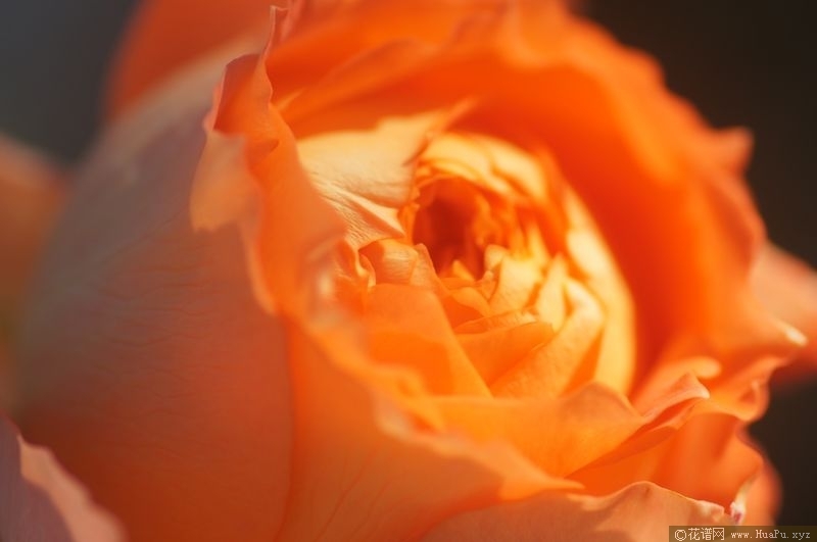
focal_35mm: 135
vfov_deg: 10.1
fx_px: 3059
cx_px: 408
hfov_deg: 15.2
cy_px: 271
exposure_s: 1/500
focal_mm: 90
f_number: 3.5
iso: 100
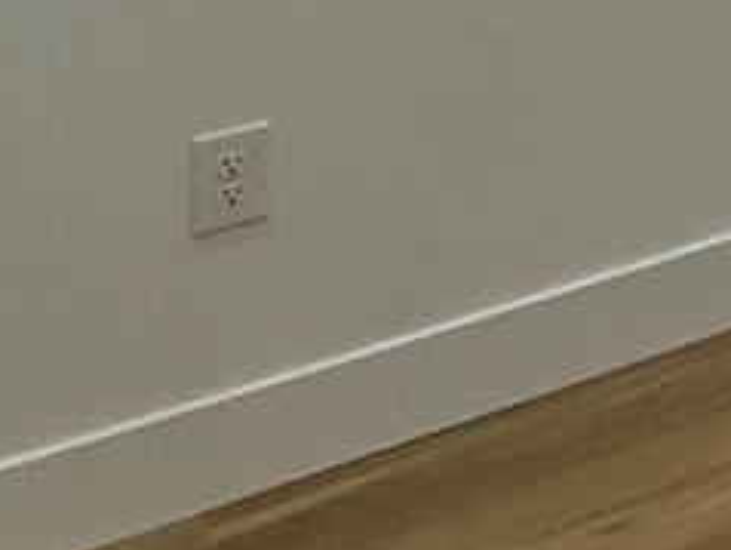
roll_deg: -0.7
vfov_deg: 12.8
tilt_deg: +0.4
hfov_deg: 14.6
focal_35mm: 94
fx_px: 1987
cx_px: 1692
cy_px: -694
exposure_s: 1/120
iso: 160
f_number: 2.2
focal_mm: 2.22
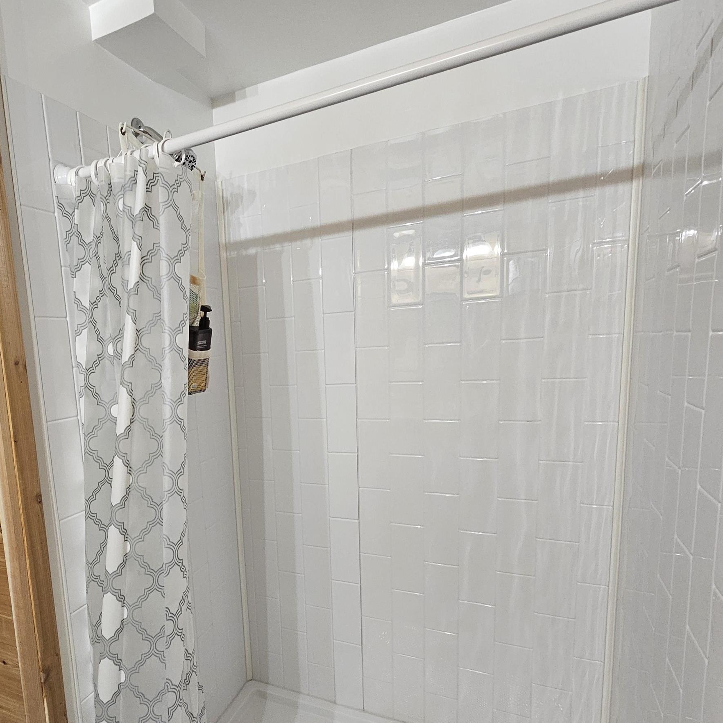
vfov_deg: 74.0
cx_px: 235
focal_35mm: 20
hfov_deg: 72.3
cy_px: 433
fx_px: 473
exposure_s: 1/60
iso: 320
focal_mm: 2.2
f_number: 2.2
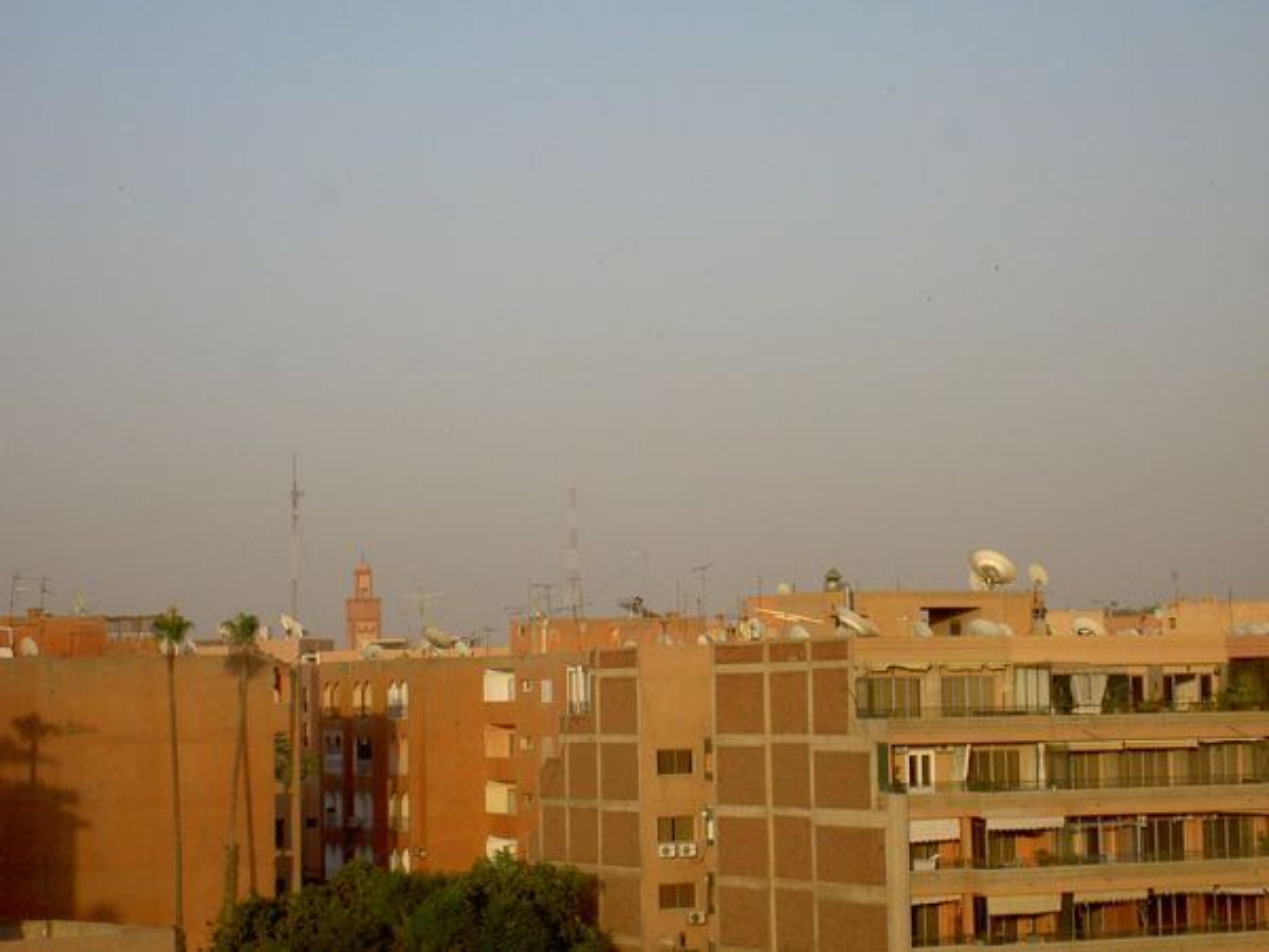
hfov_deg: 19.3
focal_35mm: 102
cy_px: 476
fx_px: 3739
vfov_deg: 14.5
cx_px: 634
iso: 200
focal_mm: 16.8
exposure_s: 1/320
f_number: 8.3
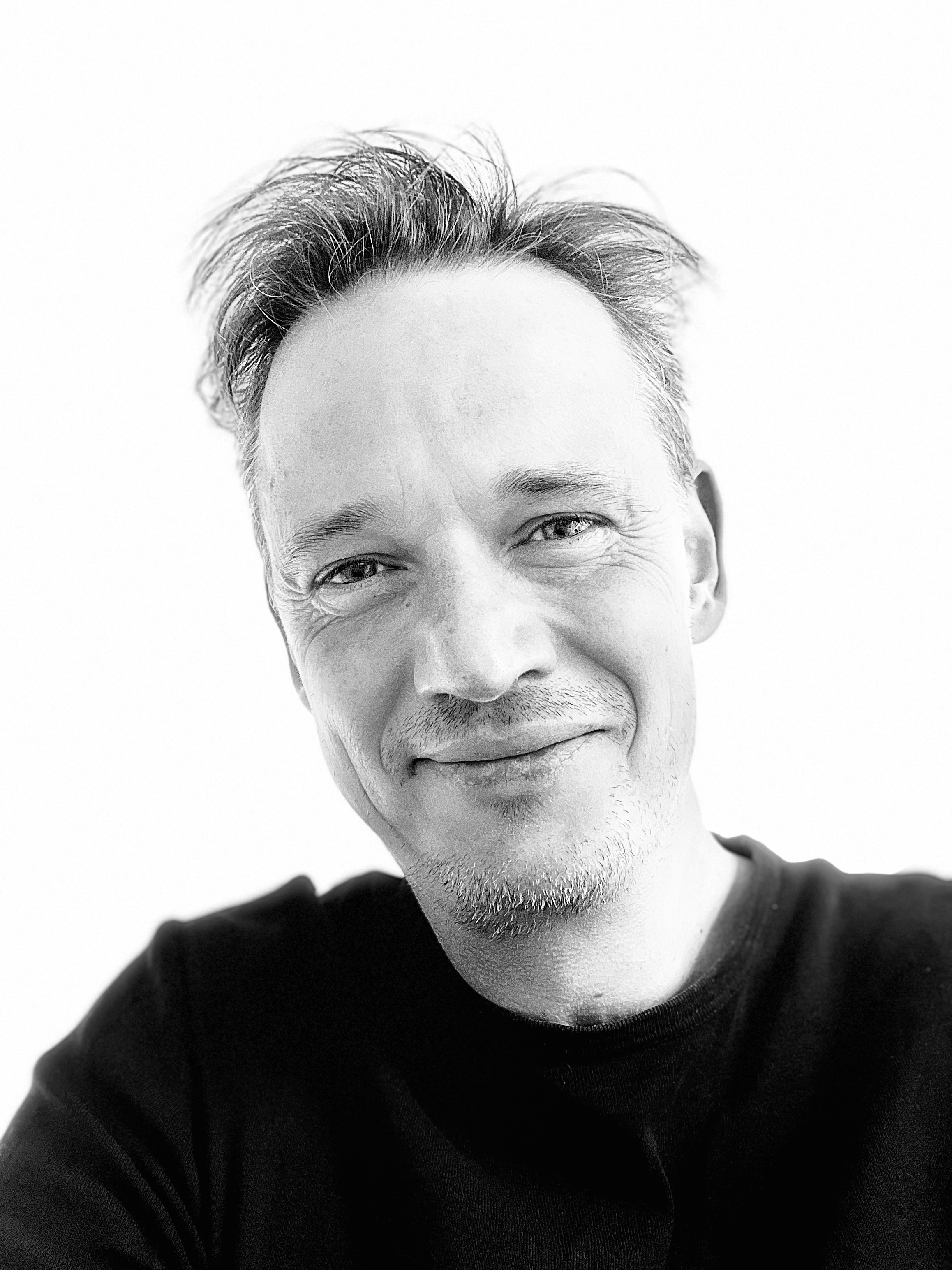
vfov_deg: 60.0
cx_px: 476
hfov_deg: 46.8
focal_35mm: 30
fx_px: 1100
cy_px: 635
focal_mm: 2.71
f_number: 2.2
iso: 320
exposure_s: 1/60
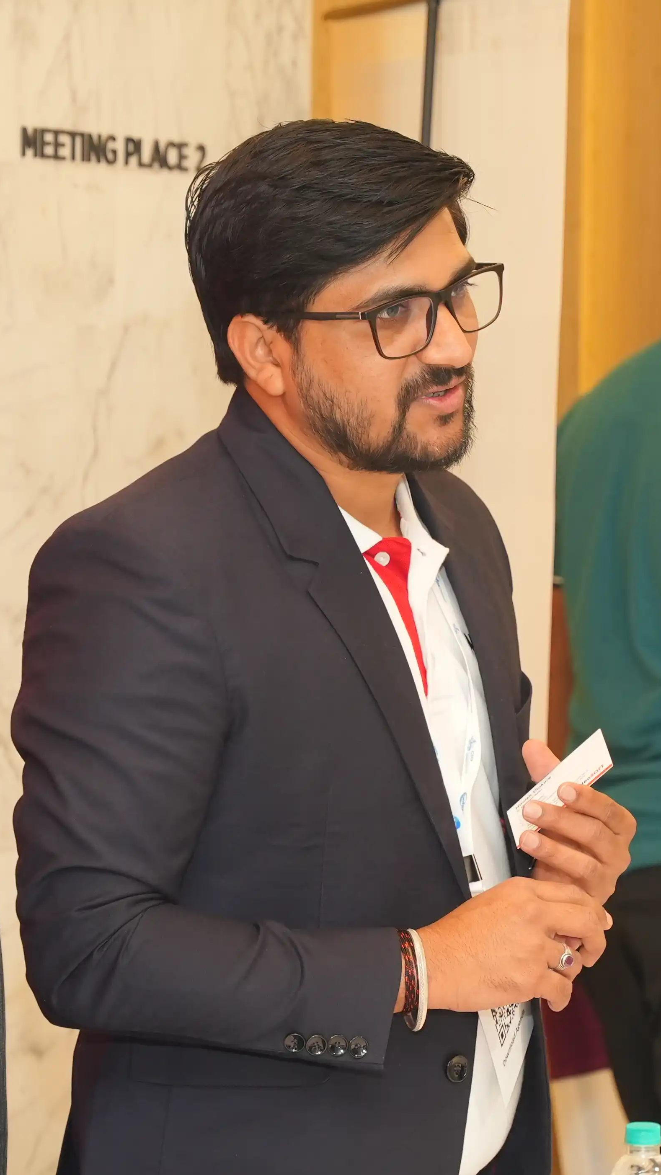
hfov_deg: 7.7
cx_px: 334
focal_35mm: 158
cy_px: 683
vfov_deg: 13.6
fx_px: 4924
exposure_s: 1/160
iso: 1250
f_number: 4
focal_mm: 60.4
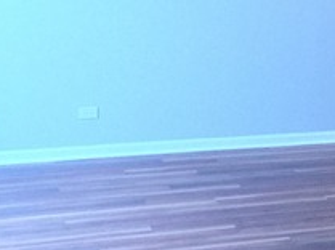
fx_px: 860
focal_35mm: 89
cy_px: -26
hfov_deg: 21.5
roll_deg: -1.0
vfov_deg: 16.1
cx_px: 314
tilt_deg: -2.1
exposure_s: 1/30
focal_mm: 4.15
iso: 160
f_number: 2.2
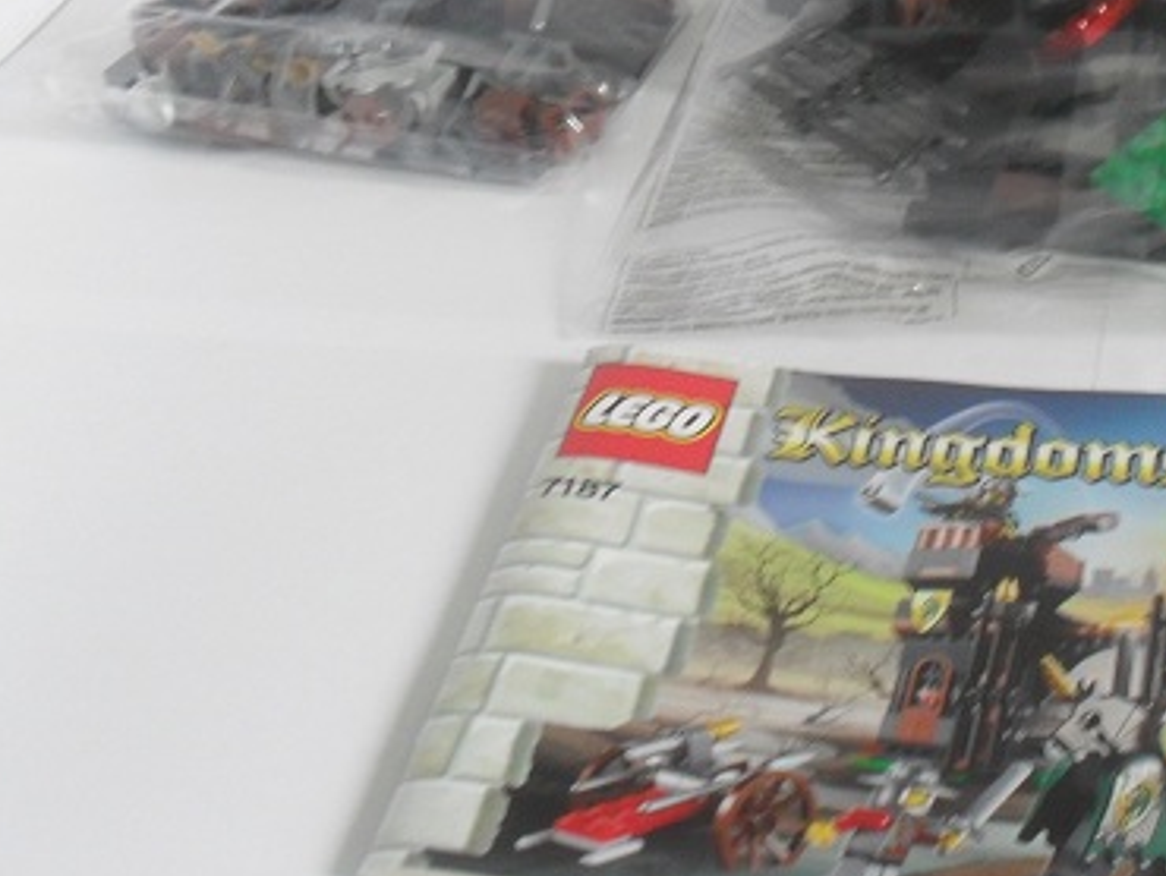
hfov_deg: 27.4
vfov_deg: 20.9
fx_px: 2326
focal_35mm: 69
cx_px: 999
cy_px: 104
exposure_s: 1/8
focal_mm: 6.3
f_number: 3.2
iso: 200
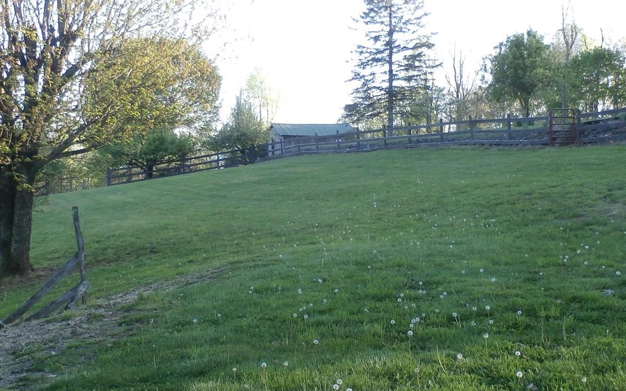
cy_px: 218
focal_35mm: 48
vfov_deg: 26.9
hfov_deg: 41.8
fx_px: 819
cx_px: 342
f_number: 3
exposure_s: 1/100
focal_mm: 4.5
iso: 100
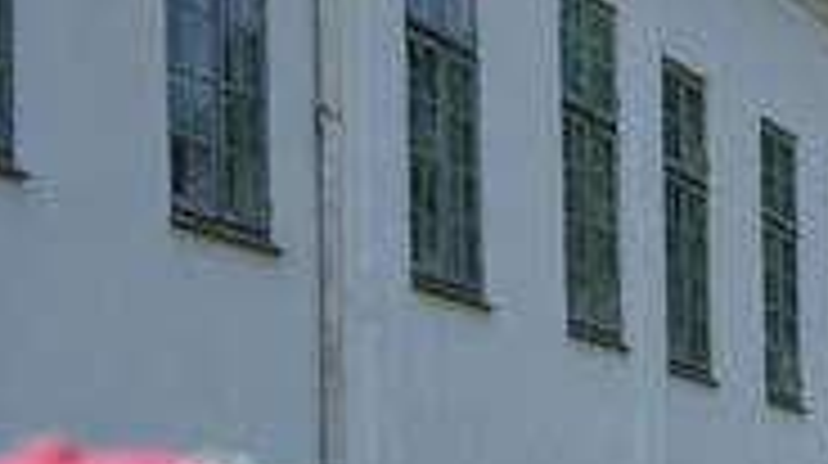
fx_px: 2982
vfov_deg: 8.8
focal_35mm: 136
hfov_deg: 15.1
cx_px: 1078
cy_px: 599
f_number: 4.5
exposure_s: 1/800
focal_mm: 37
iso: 100
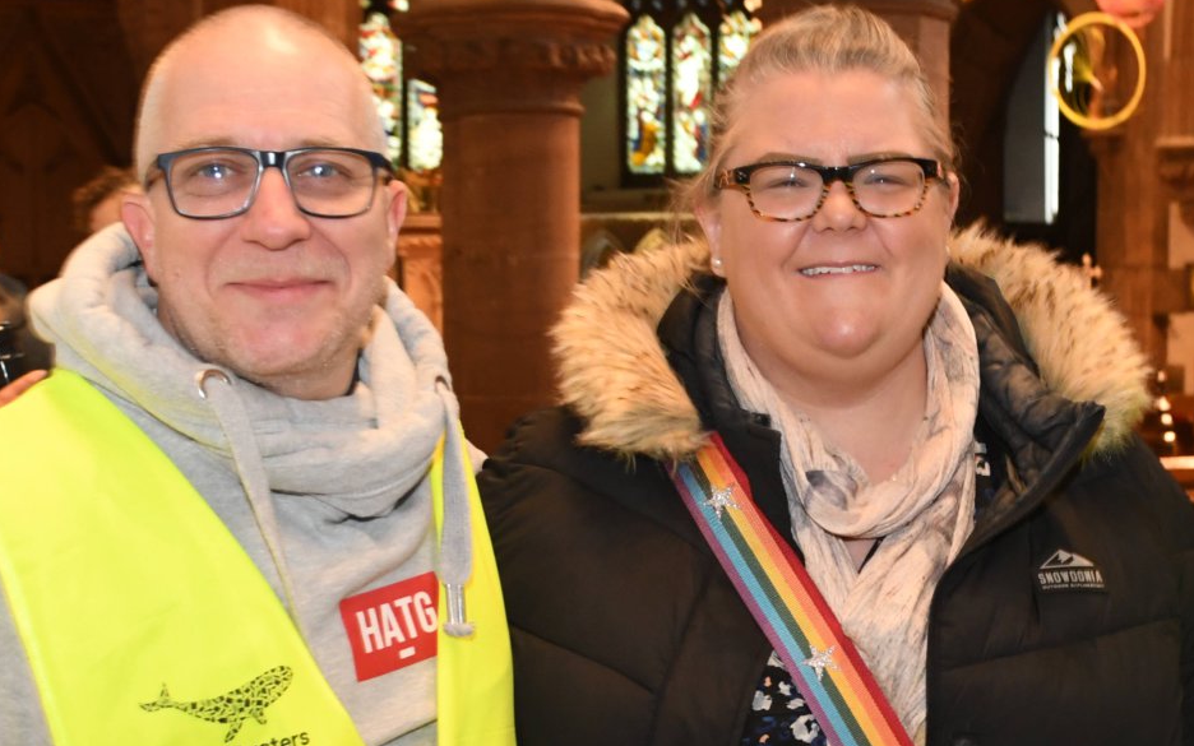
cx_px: 832
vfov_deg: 14.9
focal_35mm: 87
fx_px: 2831
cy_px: 587
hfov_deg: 23.7
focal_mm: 26
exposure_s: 1/50
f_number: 4
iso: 1600
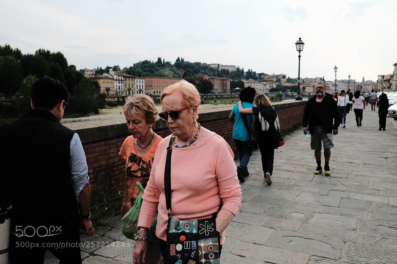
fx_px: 386
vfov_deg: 37.8
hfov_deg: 54.4
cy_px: 132
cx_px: 198
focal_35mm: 35
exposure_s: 1/500
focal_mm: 23
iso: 250
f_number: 5.6
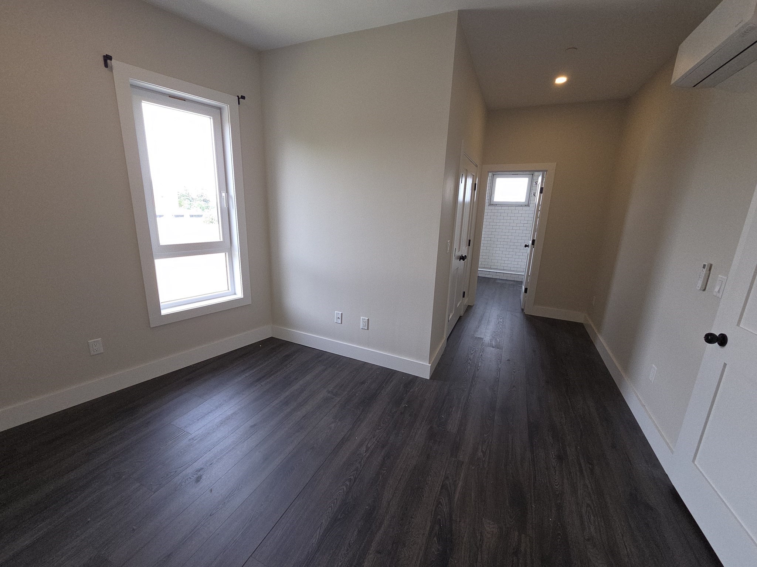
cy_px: 284
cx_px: 378
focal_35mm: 13
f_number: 2.2
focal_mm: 2.2
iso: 100
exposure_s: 1/120
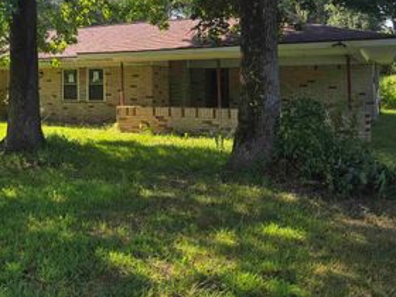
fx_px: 469
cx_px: 83
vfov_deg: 34.2
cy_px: 64
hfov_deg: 43.8
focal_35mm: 41
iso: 25
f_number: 1.8
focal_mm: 5.4
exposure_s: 1/535
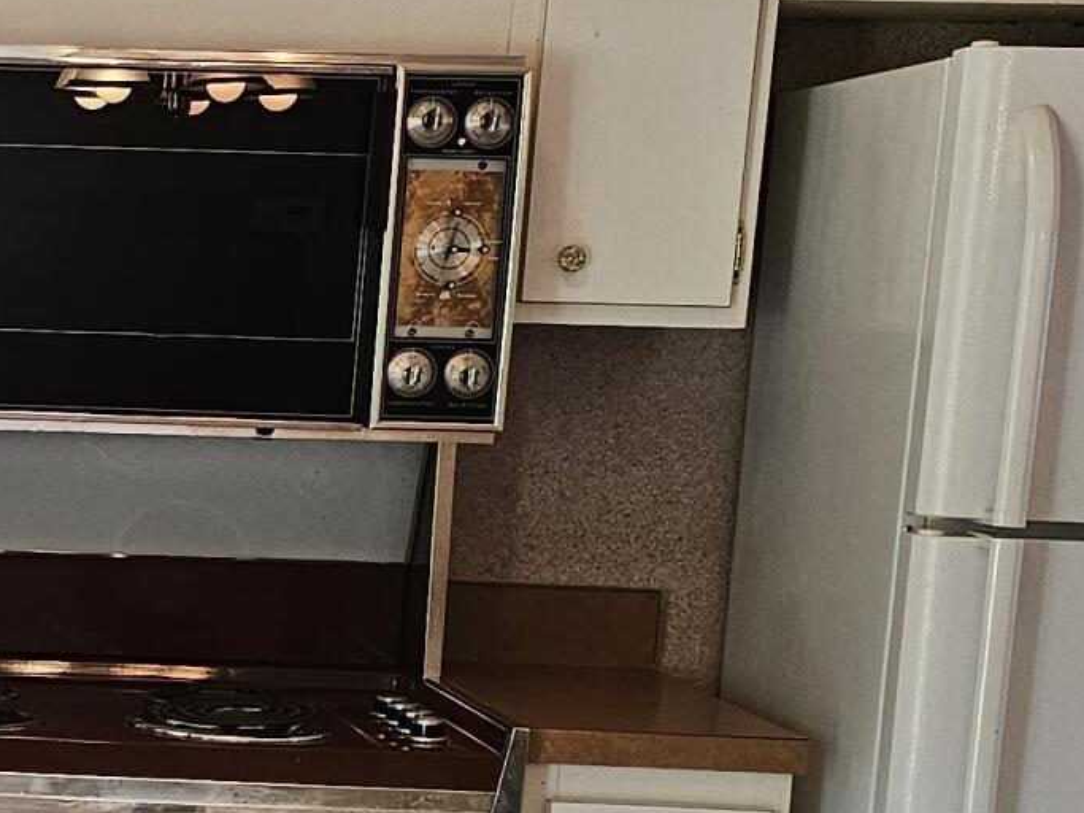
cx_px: -417
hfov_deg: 17.9
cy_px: 748
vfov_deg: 14.5
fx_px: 3162
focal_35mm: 101
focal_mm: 6.3
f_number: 1.7
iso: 250
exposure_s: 1/120
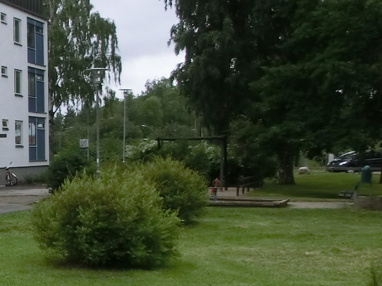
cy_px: 225
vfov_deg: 17.6
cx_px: -224
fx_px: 916
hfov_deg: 19.8
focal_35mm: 83
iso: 80
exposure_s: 1/500
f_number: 3
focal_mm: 4.24
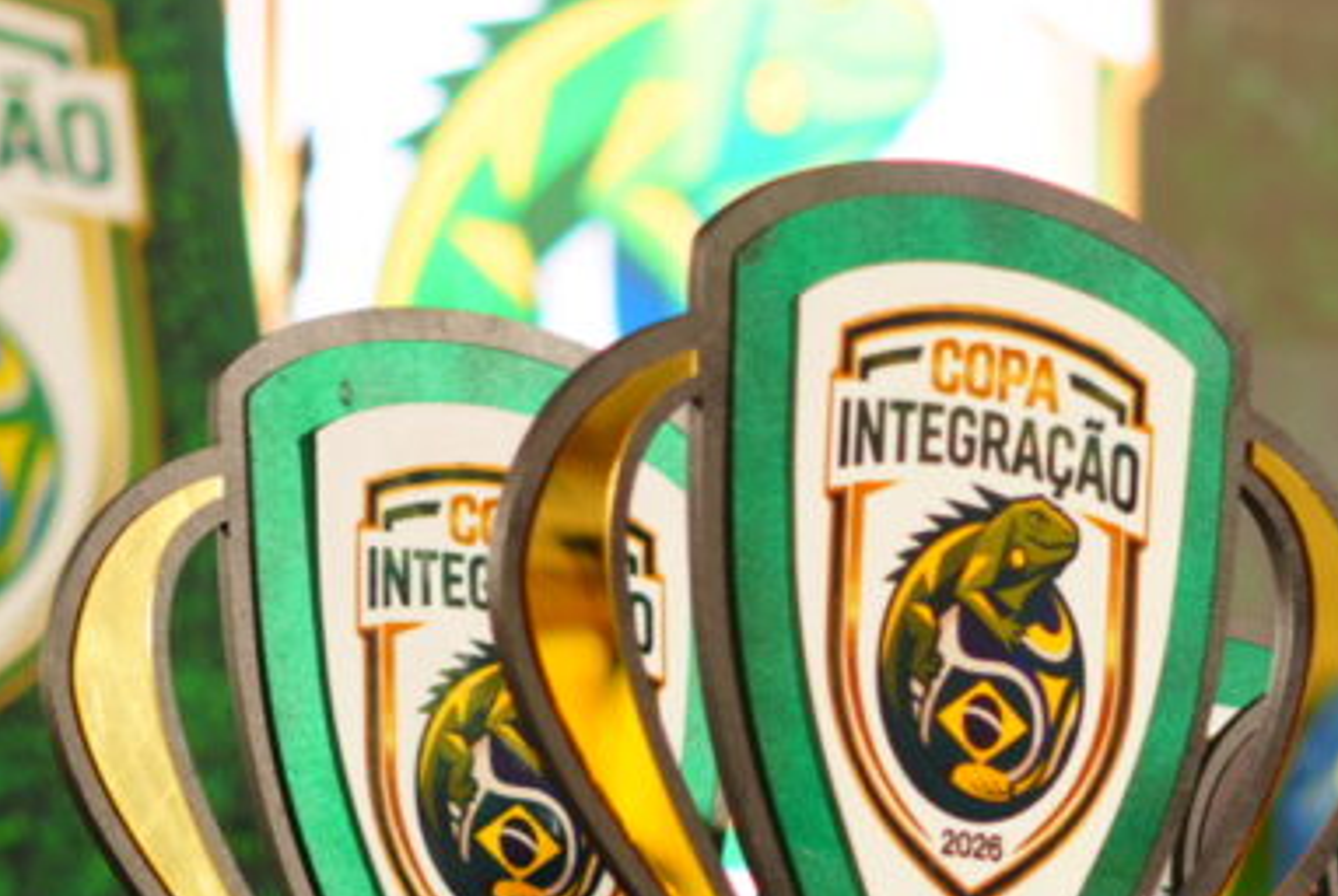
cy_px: 822
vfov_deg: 6.7
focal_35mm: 206
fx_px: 7668
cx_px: 1271
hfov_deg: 9.9
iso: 100
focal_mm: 50
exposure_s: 1/80
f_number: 1.8
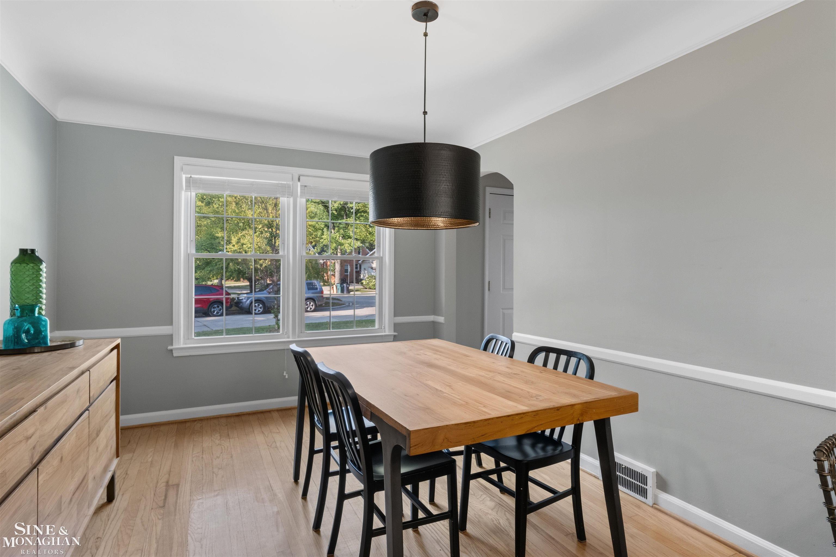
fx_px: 441
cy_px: 278
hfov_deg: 86.9
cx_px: 418
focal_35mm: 19
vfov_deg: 64.6
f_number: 8
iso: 640
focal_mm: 12.6
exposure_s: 1/4
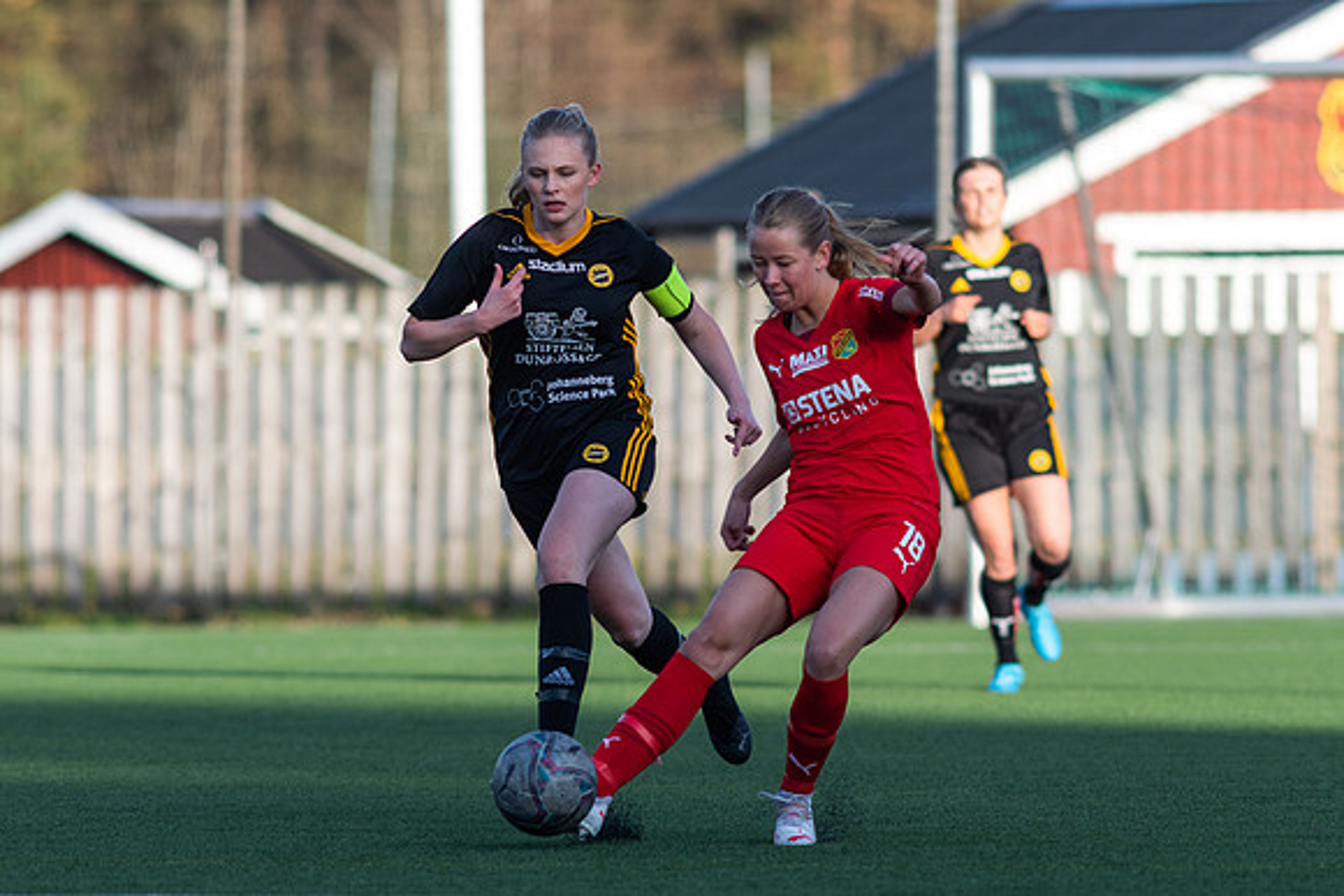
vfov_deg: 2.3
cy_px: 448
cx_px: 672
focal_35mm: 600
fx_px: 22404
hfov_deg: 3.4
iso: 180
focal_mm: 300
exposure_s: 1/1600
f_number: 3.5
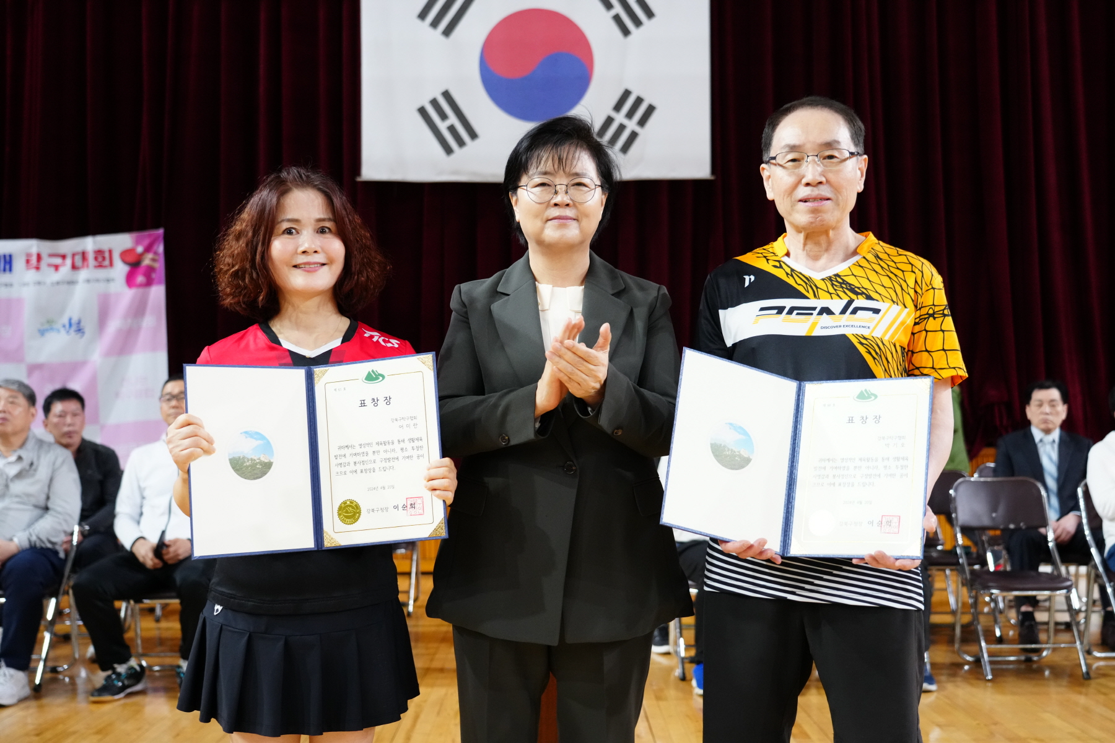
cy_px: 372
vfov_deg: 31.9
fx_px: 1301
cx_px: 558
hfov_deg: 46.4
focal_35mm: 42
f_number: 4
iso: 3200
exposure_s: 1/250
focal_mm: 42
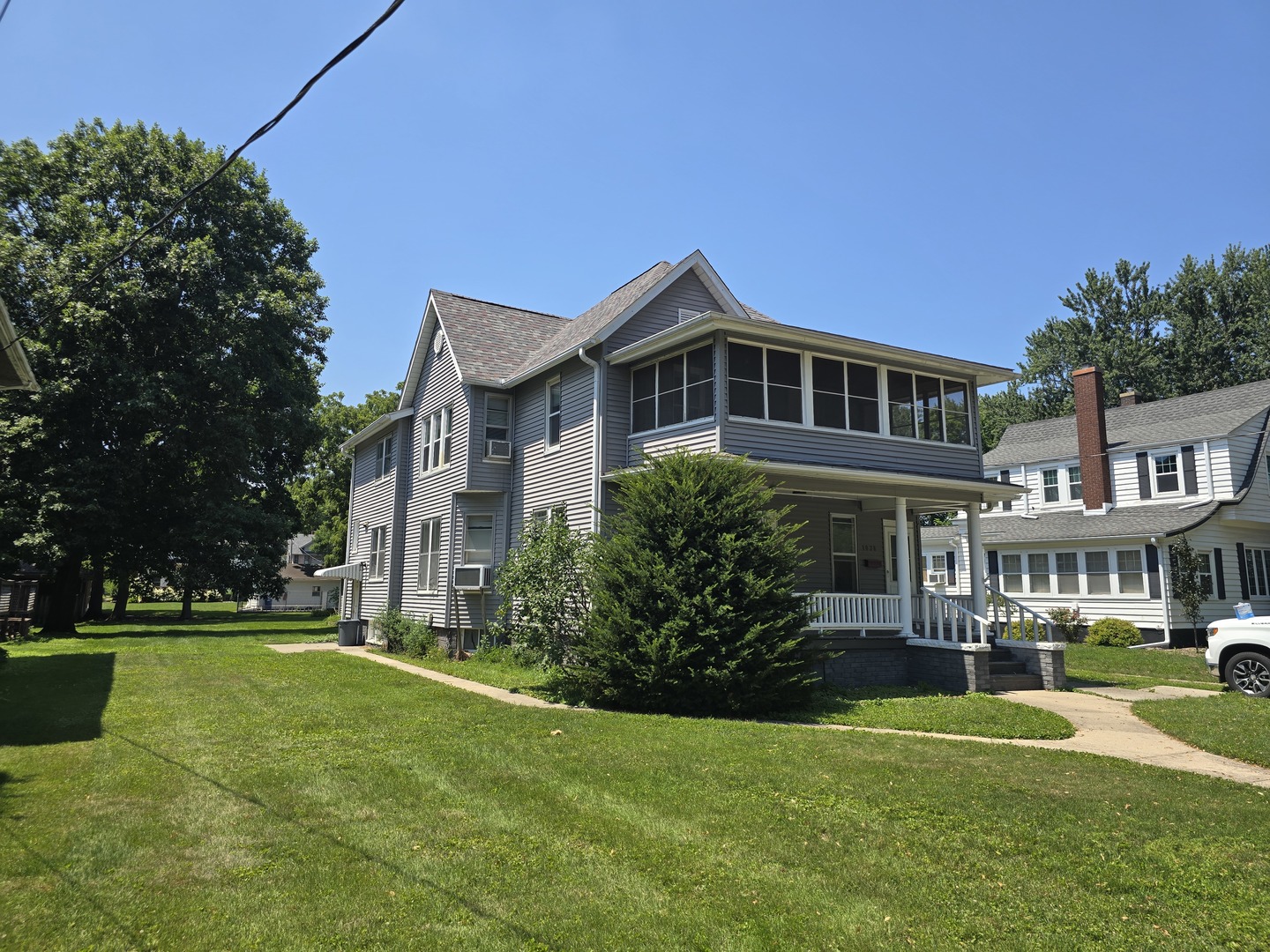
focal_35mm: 23
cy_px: 476
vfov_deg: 58.9
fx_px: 844
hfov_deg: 73.9
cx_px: 635
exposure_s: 1/611
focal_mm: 6.3
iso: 12
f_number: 1.7
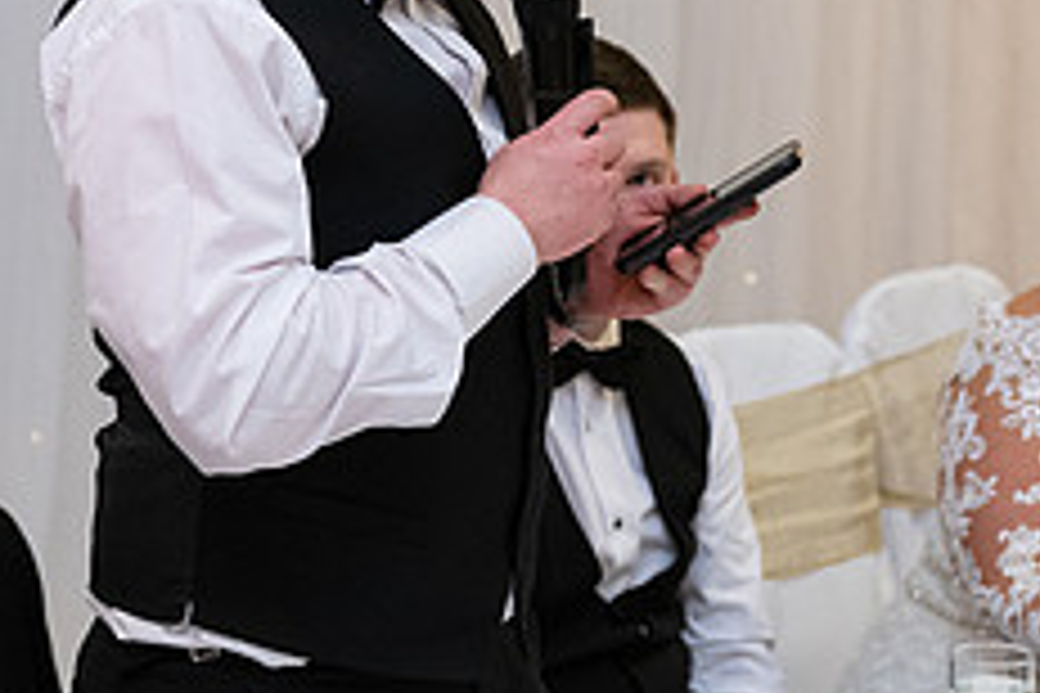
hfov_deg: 14.9
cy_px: 155
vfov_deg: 9.9
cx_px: 509
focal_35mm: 138
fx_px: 3986
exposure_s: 1/160
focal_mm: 55
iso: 1250
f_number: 3.5
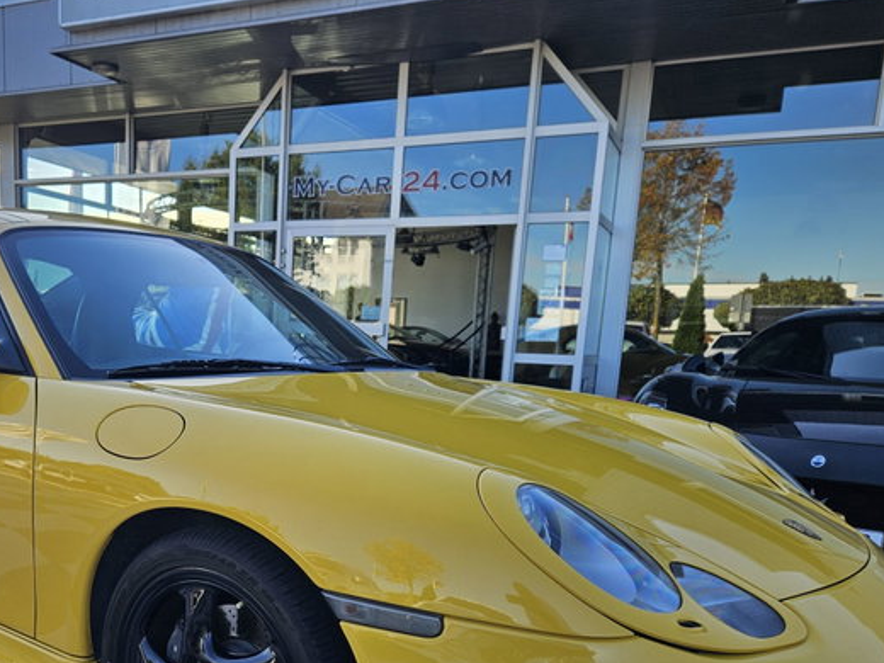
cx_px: 277
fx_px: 868
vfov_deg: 40.8
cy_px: 479
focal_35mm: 34
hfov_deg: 52.7
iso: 25
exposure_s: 1/771
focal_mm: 5.4
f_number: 1.8
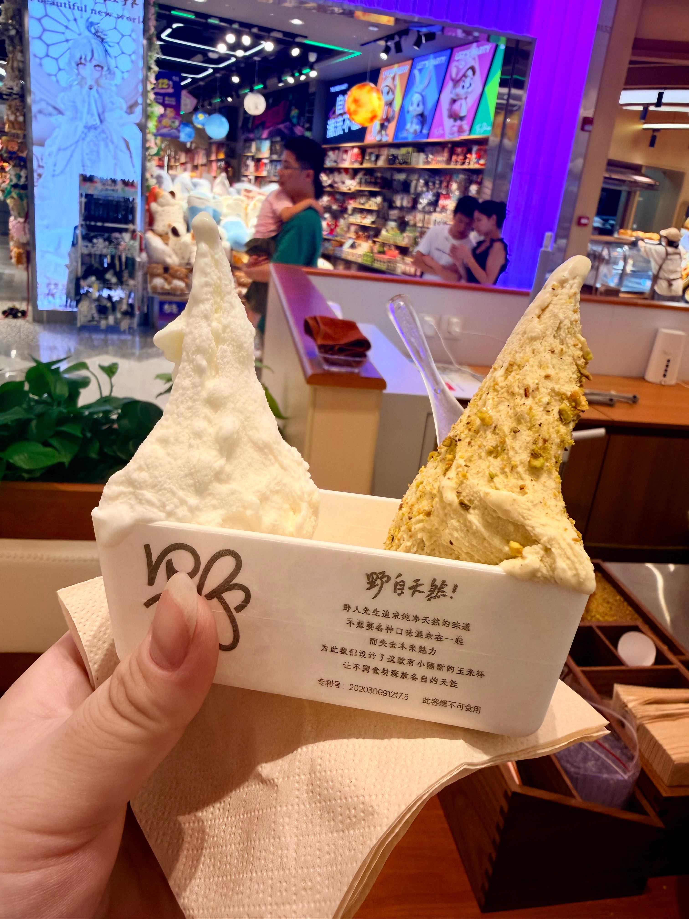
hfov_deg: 56.8
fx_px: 637
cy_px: 460
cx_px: 344
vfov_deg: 71.6
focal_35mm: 24
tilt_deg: -18.5
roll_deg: -6.7
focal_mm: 2.22
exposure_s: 1/100
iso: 64
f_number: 2.2
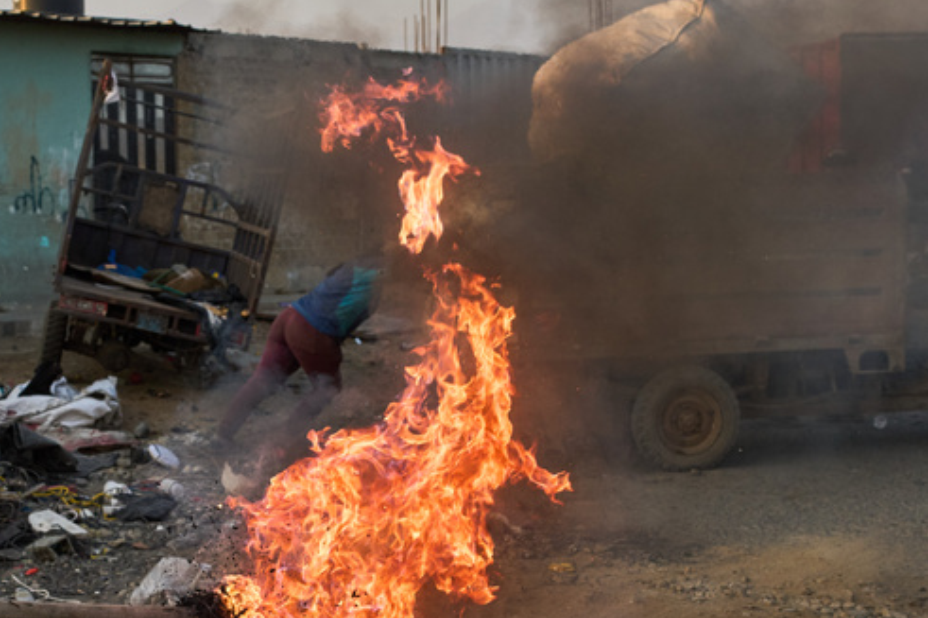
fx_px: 1881
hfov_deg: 27.2
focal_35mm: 73
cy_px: 410
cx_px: 198
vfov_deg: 18.6
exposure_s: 1/640
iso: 250
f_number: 4.5
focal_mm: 35
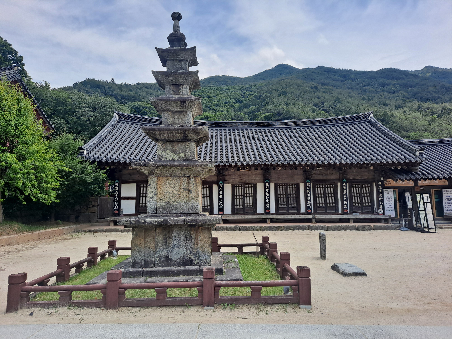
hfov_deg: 69.4
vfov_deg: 54.9
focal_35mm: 25
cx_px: 226
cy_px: 170
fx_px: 326
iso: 32
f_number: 2
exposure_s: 1/1475
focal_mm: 4.6
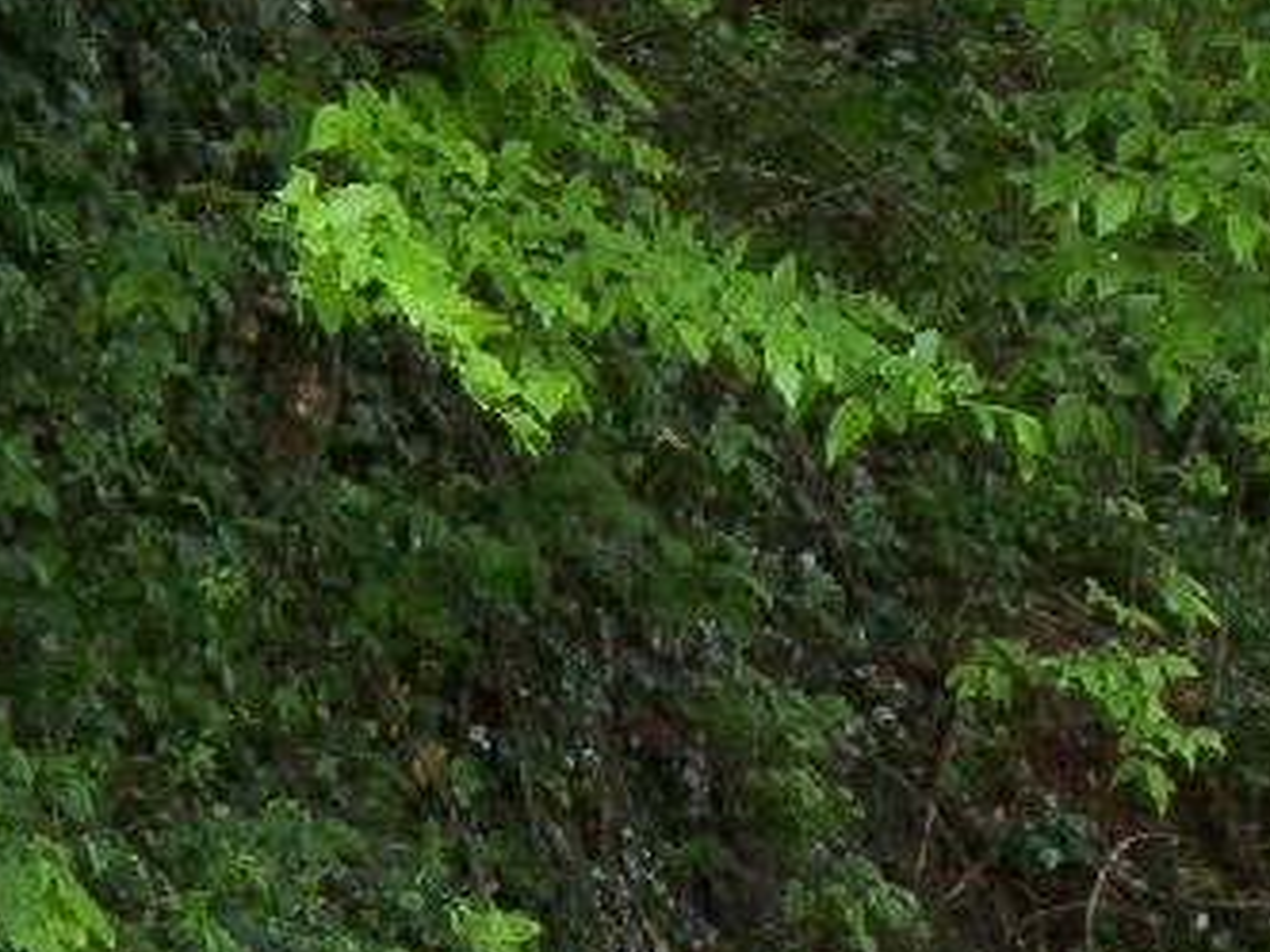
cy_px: 1357
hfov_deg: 10.8
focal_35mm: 182
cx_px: 383
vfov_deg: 8.0
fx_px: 6677
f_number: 3.16
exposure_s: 1/112
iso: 100
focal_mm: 7.88
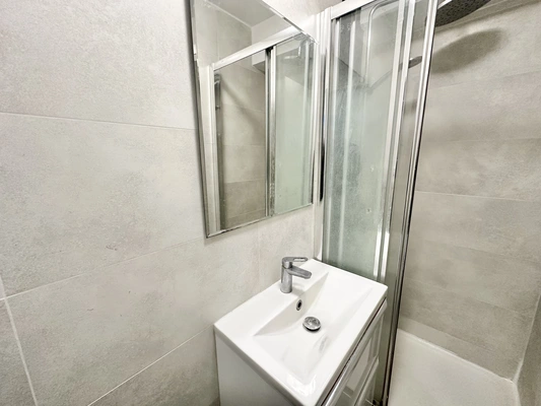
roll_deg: +0.5
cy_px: 203
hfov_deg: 102.1
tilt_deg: -10.8
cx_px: 270
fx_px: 219
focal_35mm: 14
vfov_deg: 85.7
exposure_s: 1/100
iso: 200
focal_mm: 2.22
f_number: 2.2
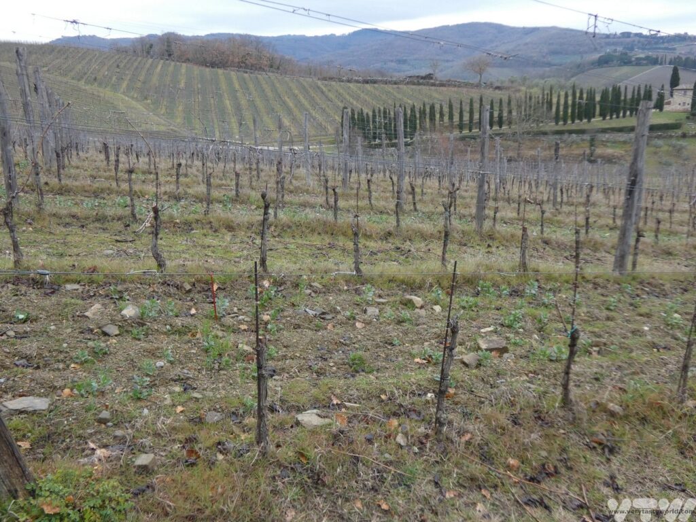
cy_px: 261
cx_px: 348
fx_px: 603
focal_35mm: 30
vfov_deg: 46.8
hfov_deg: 60.0
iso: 200
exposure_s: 1/80
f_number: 3.3
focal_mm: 5.3
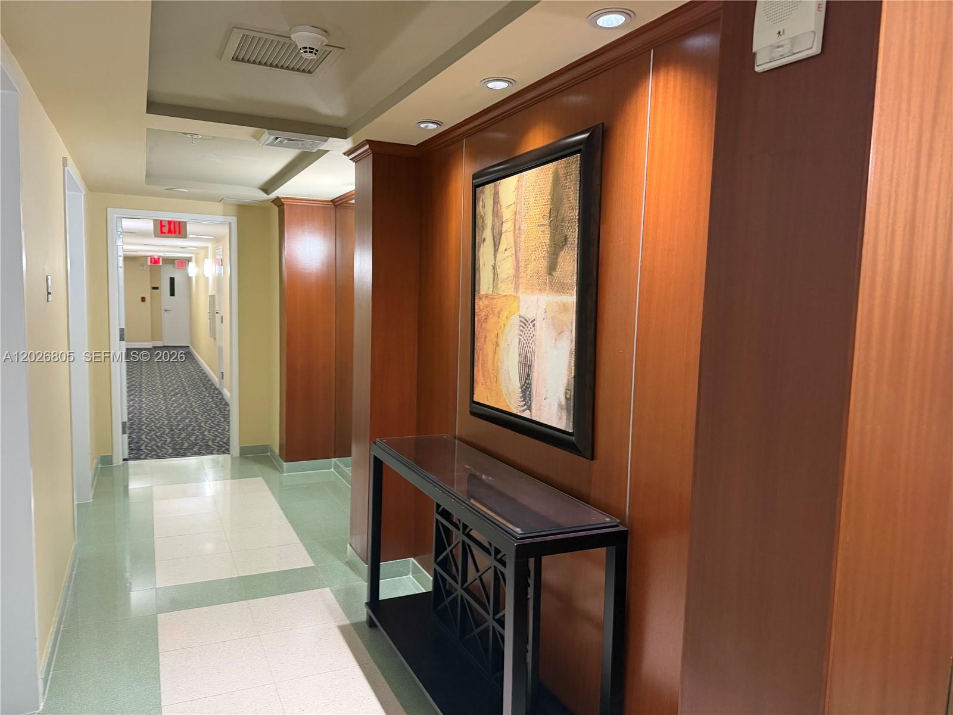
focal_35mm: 24
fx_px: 661
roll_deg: -1.6
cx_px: 476
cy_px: 358
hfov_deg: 71.6
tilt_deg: -6.2
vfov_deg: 56.8
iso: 500
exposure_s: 1/60
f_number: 1.78
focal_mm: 6.76
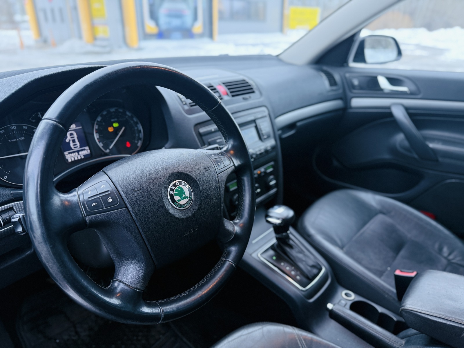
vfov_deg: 56.8
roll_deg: -0.4
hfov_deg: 71.6
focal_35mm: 24
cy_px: 174
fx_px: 322
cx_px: 232
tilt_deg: -24.4
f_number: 1.78
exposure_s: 1/78
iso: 200
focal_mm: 6.76
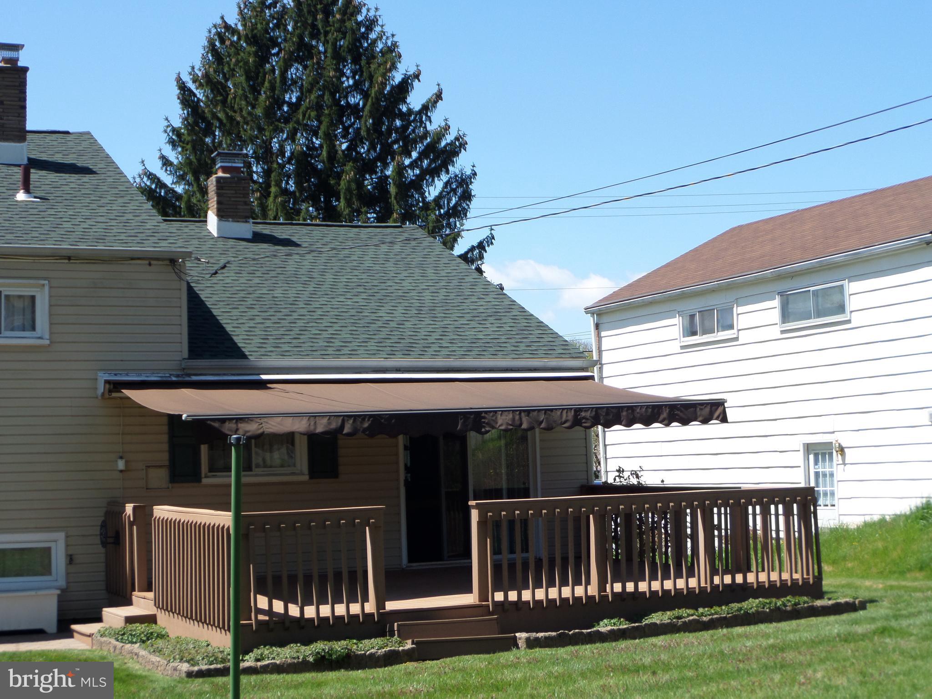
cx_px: 466
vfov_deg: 23.7
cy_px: 350
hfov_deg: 31.2
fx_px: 1669
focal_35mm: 62
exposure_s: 1/500
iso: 100
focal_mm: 10.2
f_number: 4
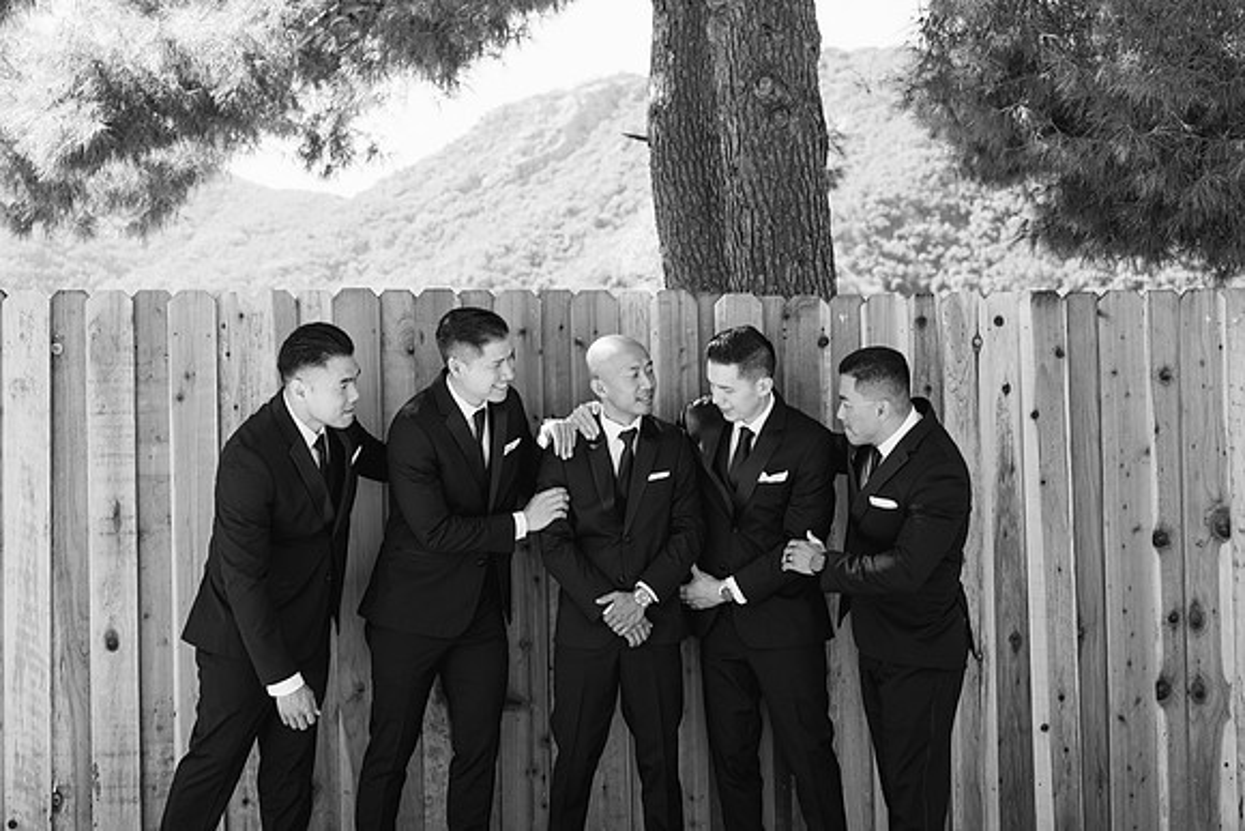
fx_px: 1753
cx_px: 622
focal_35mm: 51
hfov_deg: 39.1
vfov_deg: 26.7
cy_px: 416
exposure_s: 1/200
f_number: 4
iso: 64
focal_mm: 50
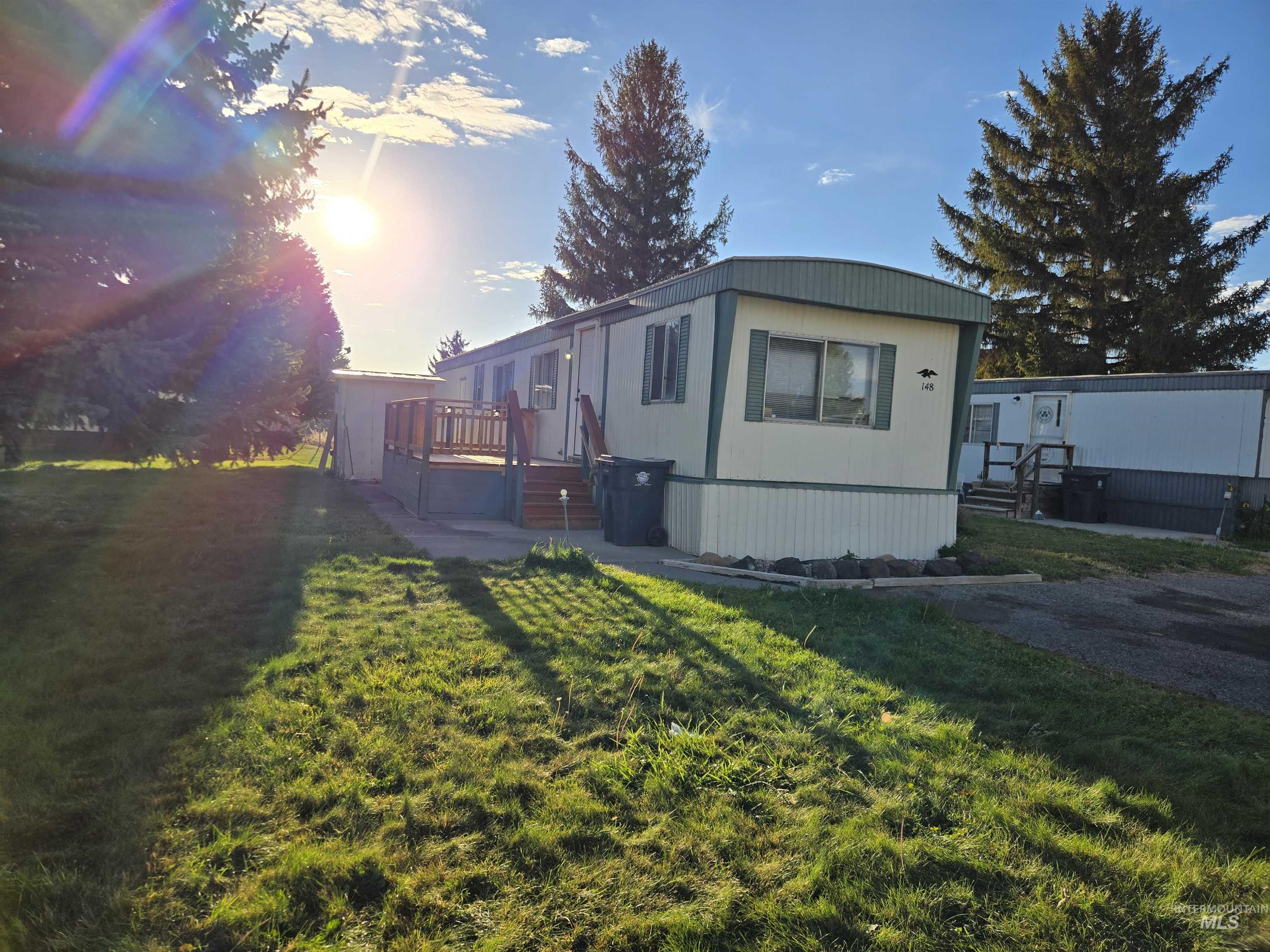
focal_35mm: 23
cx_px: 635
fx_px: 844
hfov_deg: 73.9
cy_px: 476
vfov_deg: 58.9
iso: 25
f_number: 1.8
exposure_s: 1/3291
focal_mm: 5.4
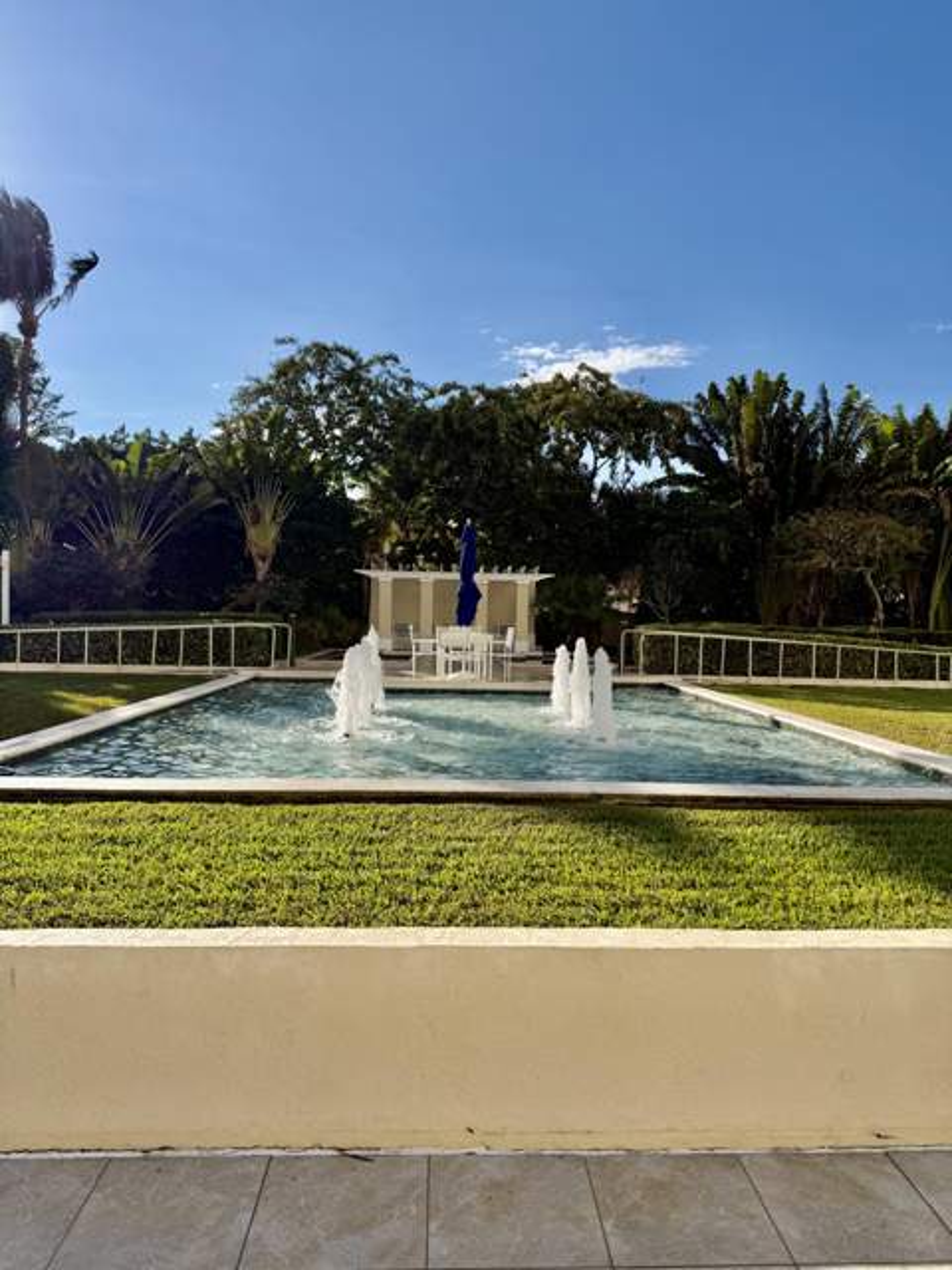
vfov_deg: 71.6
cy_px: 635
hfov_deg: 56.8
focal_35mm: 24
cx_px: 476
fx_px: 880
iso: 80
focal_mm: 6.76
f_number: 1.78
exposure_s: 1/5714
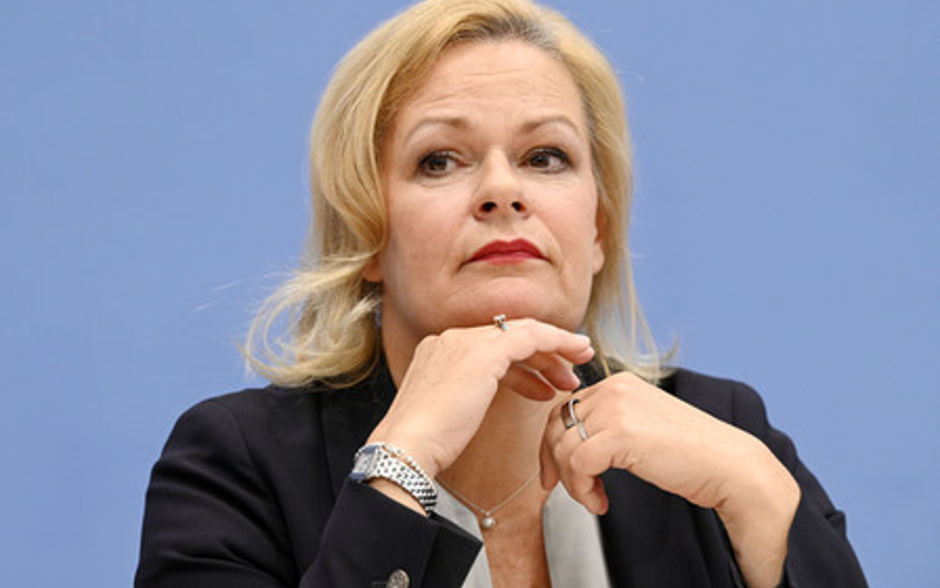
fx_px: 4329
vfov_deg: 7.8
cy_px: 275
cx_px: 469
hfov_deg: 12.4
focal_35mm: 169
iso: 4000
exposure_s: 1/640
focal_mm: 165
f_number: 5
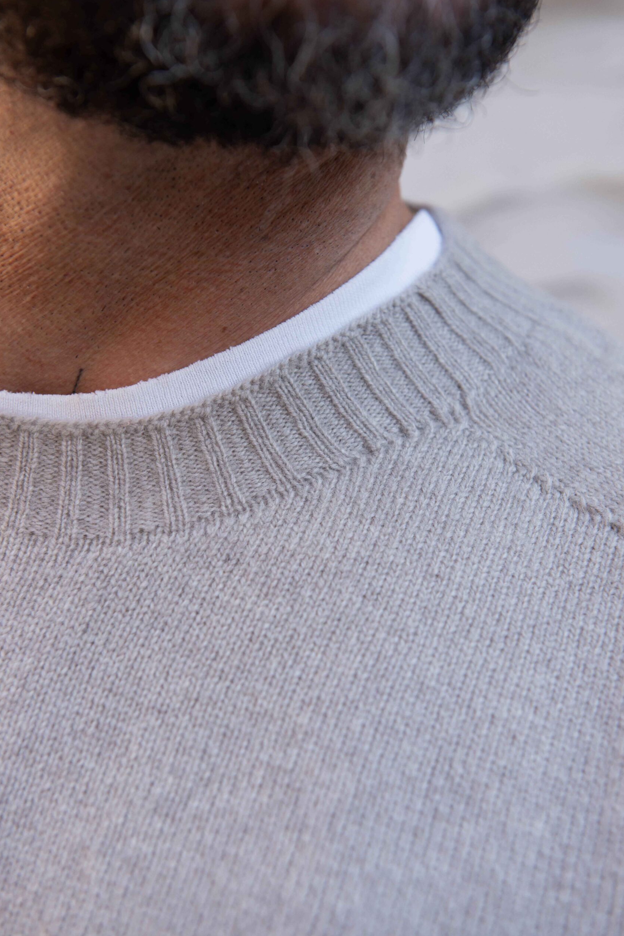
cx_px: 313
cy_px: 473
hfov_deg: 21.6
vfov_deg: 31.9
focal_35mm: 63
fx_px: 1638
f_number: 5.6
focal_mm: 62
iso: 500
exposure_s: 1/320
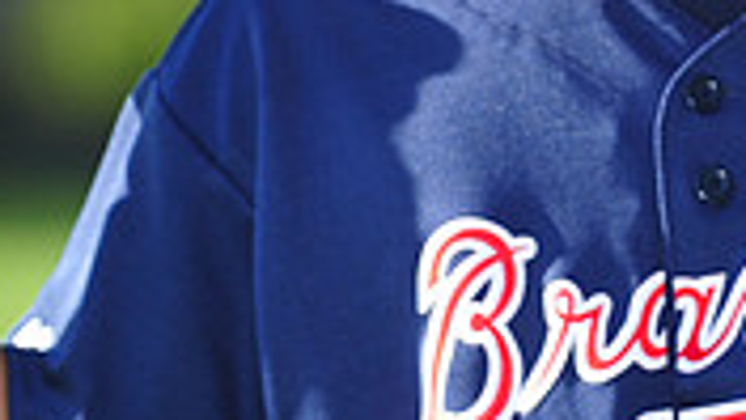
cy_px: -132
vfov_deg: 1.8
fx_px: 13629
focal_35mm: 689
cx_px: 695
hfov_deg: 3.1
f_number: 4.5
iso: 200
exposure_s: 1/500
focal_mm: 200
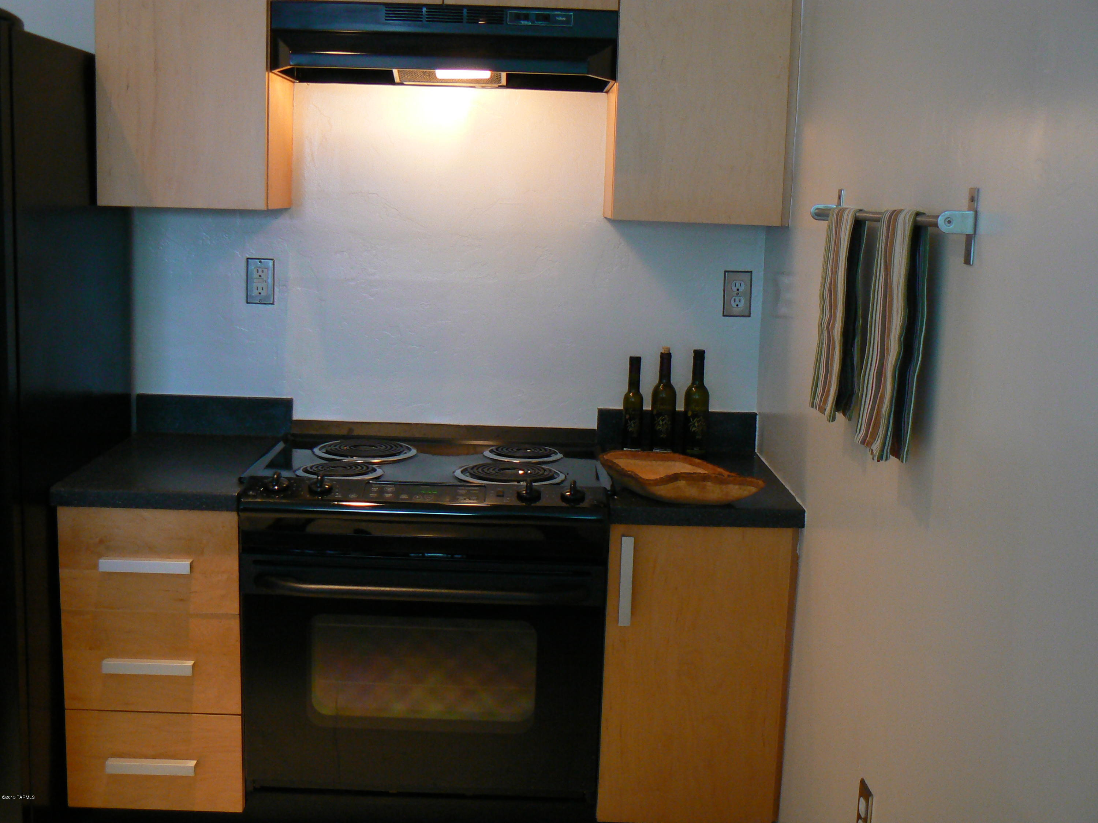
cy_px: 412
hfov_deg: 44.8
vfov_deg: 34.3
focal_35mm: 42
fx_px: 1332
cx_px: 549
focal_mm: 7
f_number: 2.8
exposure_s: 1/30
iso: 200
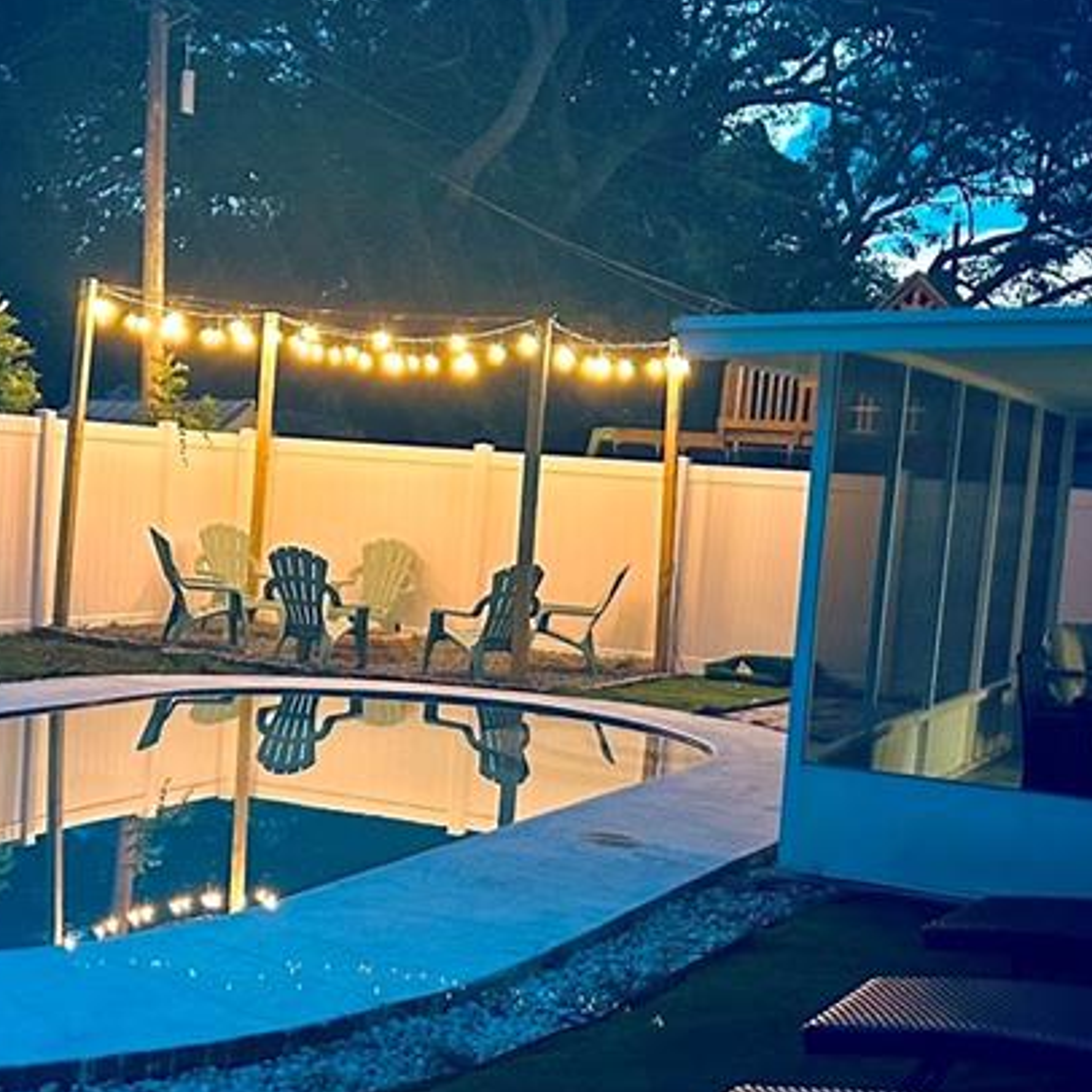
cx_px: 387
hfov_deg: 29.4
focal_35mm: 58
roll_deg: -3.2
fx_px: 2070
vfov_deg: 29.5
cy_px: 646
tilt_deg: -6.1
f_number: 1.5
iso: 640
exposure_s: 1/30
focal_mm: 5.7
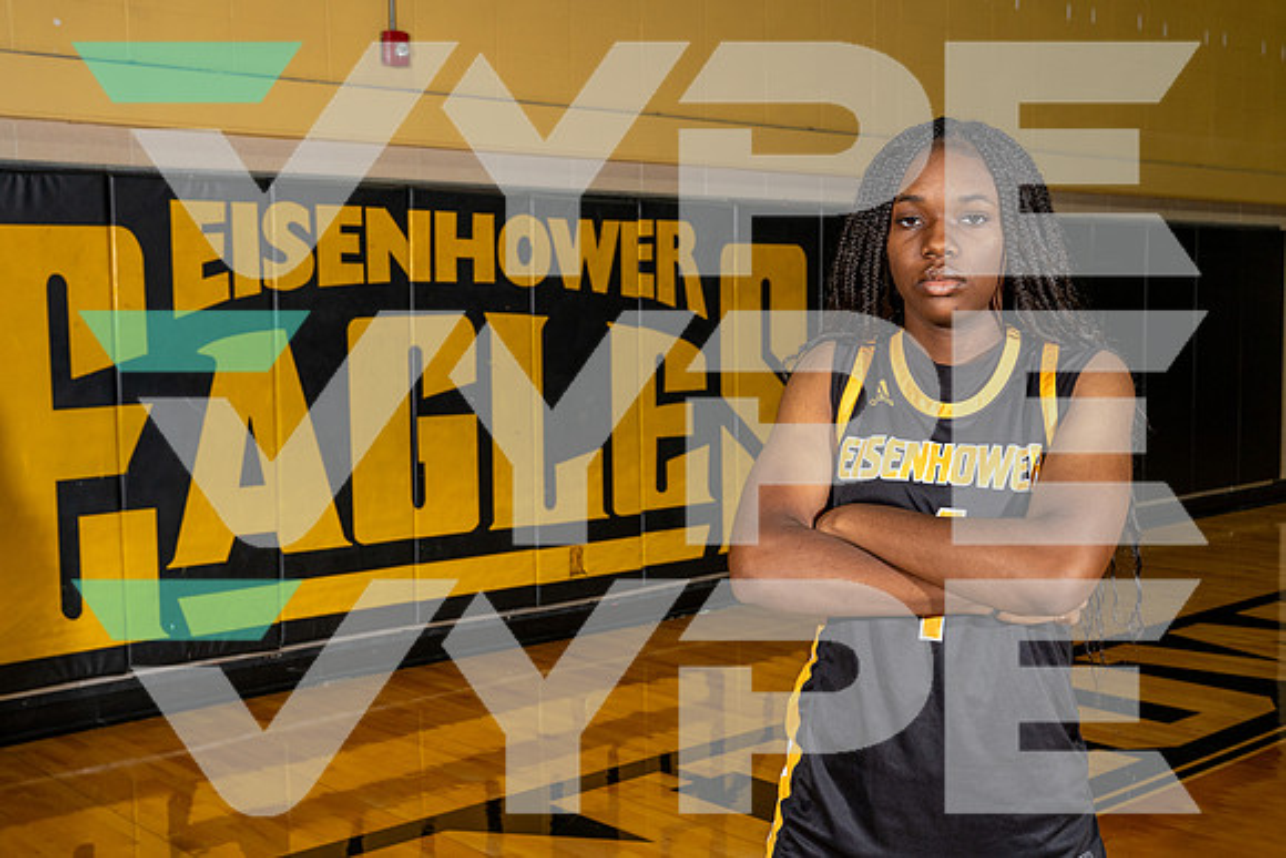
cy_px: 429
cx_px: 643
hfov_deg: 46.4
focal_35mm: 42
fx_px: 1501
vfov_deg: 31.9
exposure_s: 1/250
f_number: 8
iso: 800
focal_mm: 42
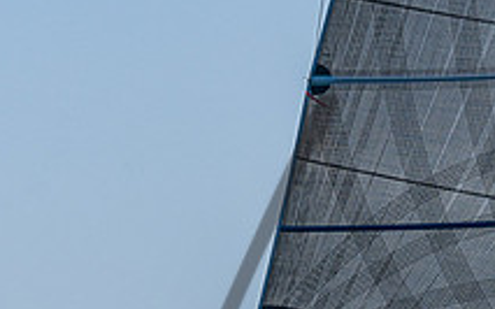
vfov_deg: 2.0
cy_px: 340
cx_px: 475
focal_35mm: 662
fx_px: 8928
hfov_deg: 3.2
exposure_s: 1/5000
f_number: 6.3
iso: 320
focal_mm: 185
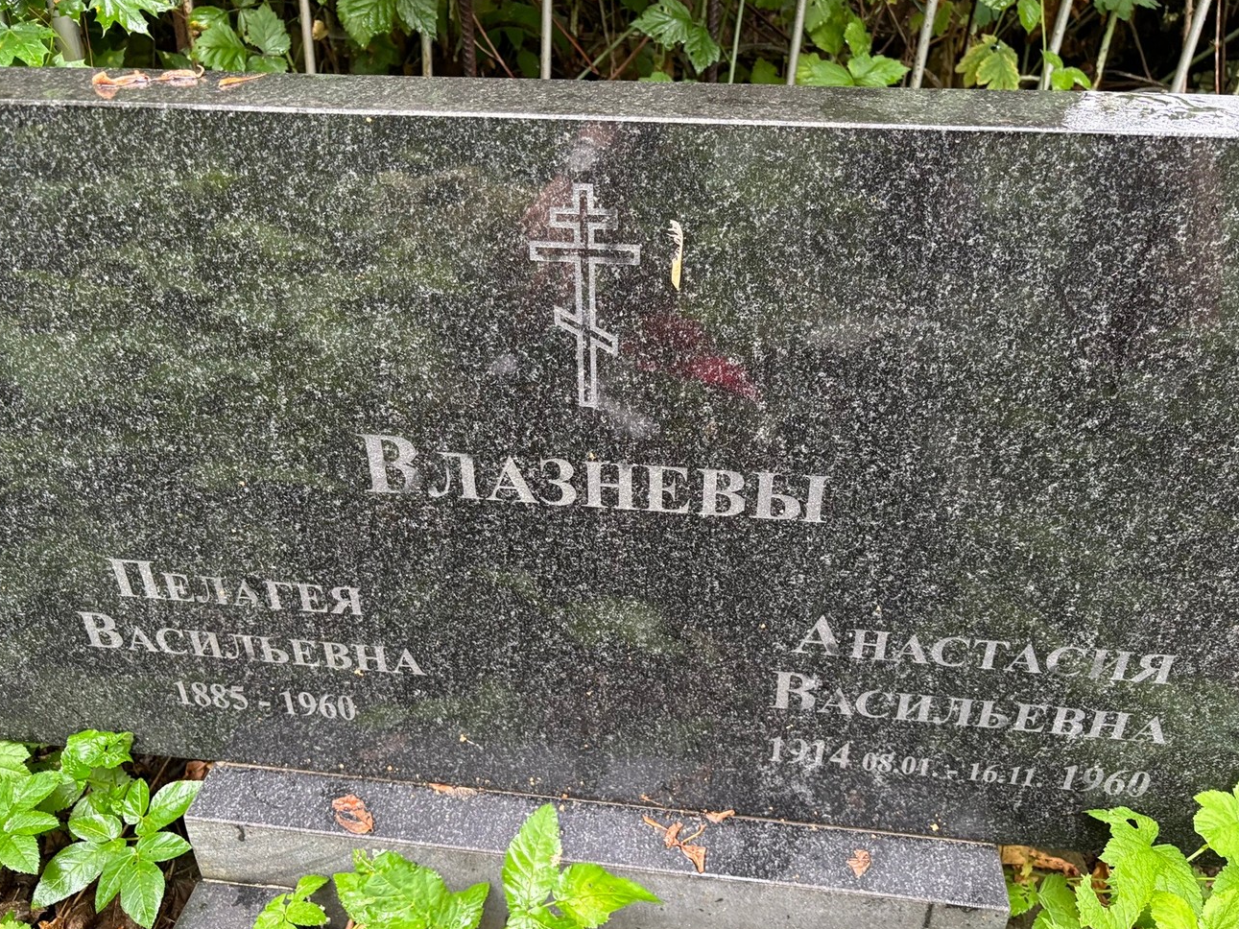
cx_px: 600
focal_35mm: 29
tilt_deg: -33.2
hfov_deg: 61.7
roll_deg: +2.4
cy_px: 490
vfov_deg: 48.2
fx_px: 1038
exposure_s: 1/60
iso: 200
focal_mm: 5.96
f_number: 1.6
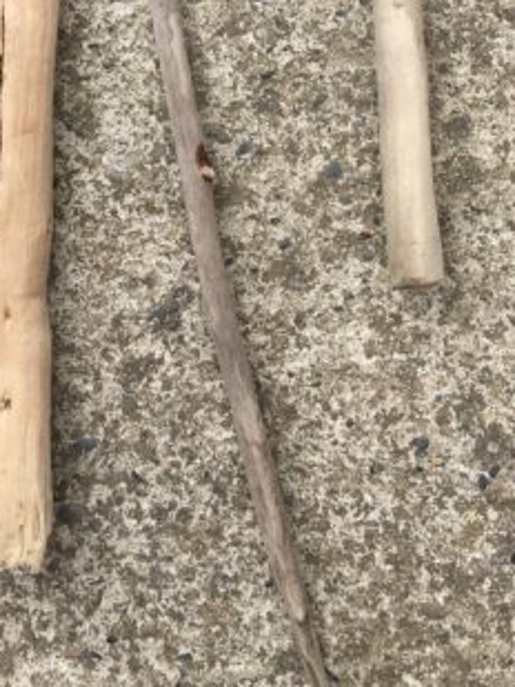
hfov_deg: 19.6
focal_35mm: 75
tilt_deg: -82.6
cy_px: -133
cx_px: 153
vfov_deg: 23.7
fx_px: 1487
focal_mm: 4.15
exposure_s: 1/1083
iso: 25
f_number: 2.2
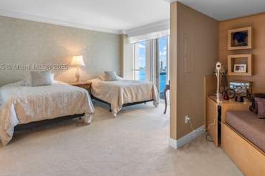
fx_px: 154
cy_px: 68
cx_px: 143
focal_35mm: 21
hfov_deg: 81.1
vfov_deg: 58.7
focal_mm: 16
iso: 400
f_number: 8
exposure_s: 1/4
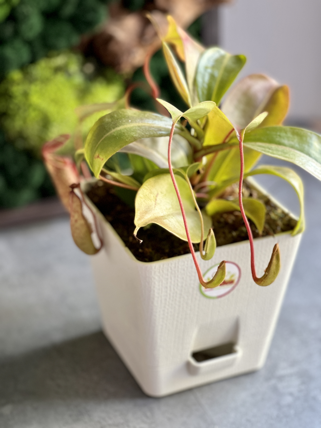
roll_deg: -1.7
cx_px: 160
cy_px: 214
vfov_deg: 25.3
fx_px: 952
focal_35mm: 77
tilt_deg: -27.8
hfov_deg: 19.1
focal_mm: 9
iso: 200
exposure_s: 1/40
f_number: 2.8
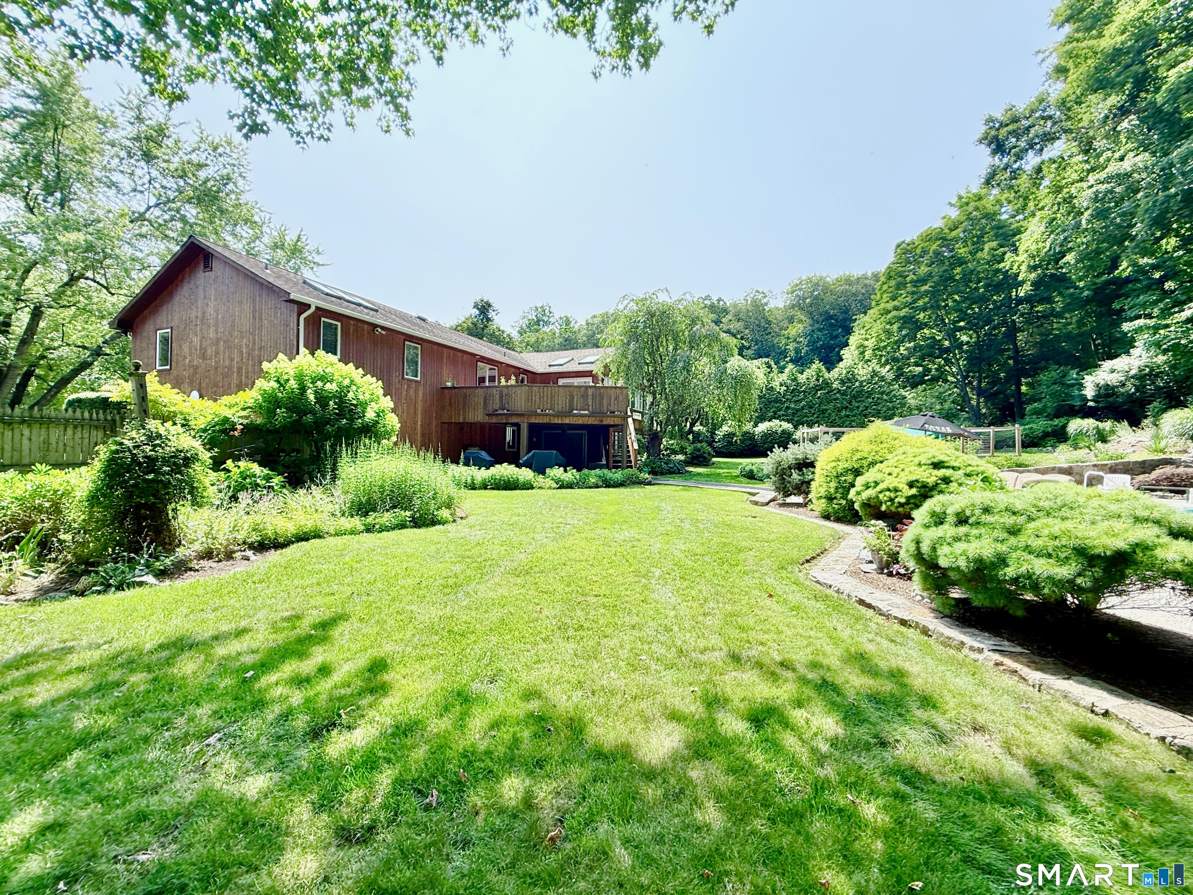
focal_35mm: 14
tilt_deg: +1.4
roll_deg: -1.0
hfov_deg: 102.1
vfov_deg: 85.7
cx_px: 596
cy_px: 448
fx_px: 482
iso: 50
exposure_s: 1/569
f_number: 2.2
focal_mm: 2.22
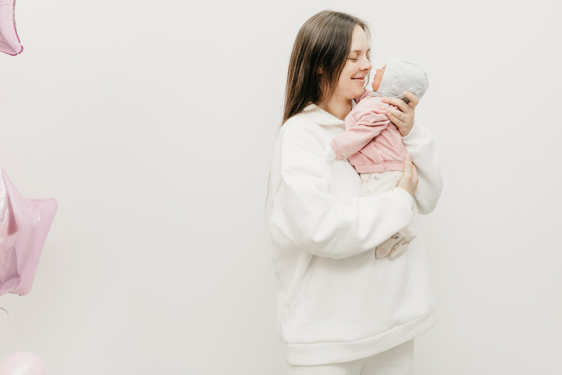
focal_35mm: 47
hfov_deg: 41.4
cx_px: 368
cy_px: 94
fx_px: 734
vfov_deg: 28.2
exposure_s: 1/160
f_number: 4
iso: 250
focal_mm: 30
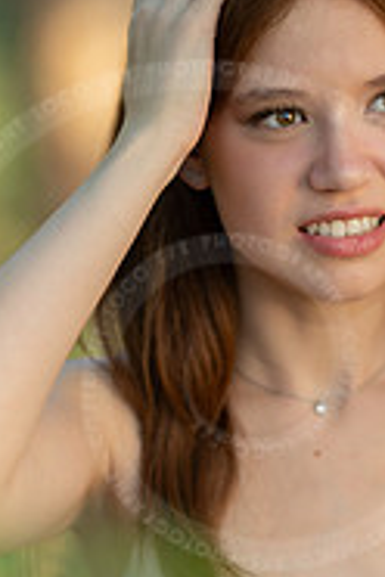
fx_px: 3304
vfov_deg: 10.0
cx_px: 283
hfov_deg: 6.7
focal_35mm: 206
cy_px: 437
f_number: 1.2
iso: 160
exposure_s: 1/400
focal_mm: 85
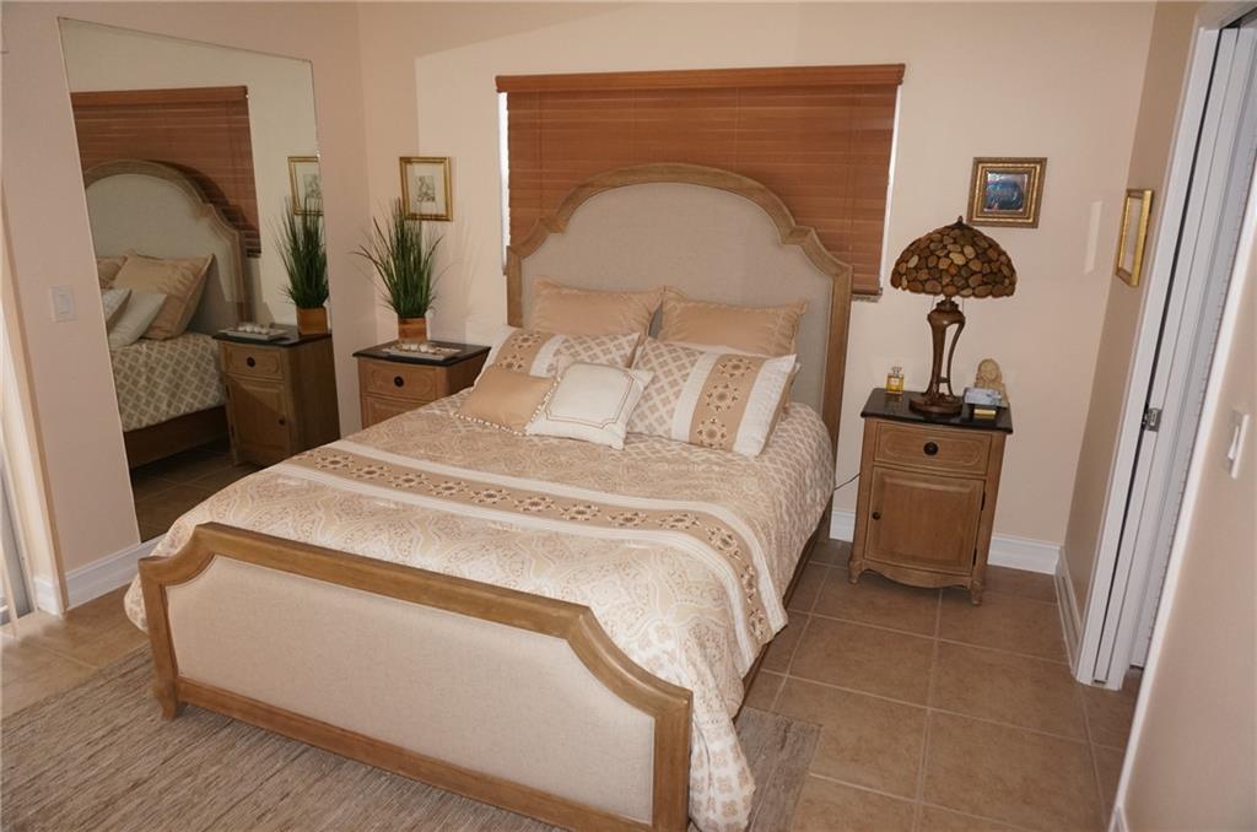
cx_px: 628
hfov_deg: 73.9
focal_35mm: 24
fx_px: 836
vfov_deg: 52.9
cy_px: 416
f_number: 4
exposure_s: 1/60
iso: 800
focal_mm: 16
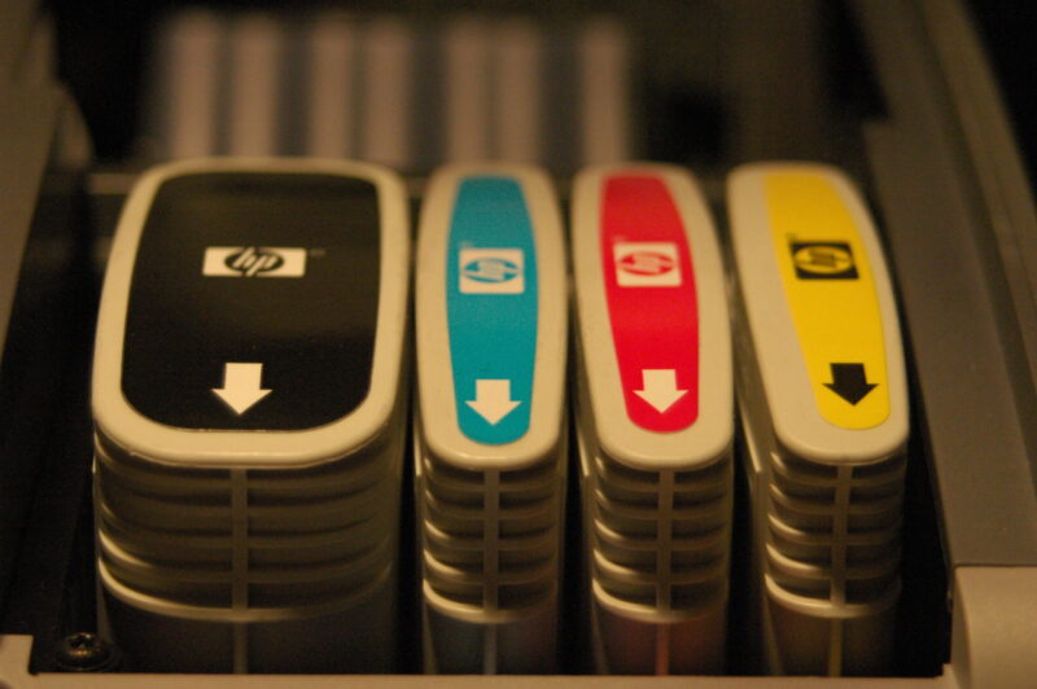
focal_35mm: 138
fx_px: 3972
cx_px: 518
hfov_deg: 14.9
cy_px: 344
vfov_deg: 9.9
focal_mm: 92
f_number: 5.6
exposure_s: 1/60
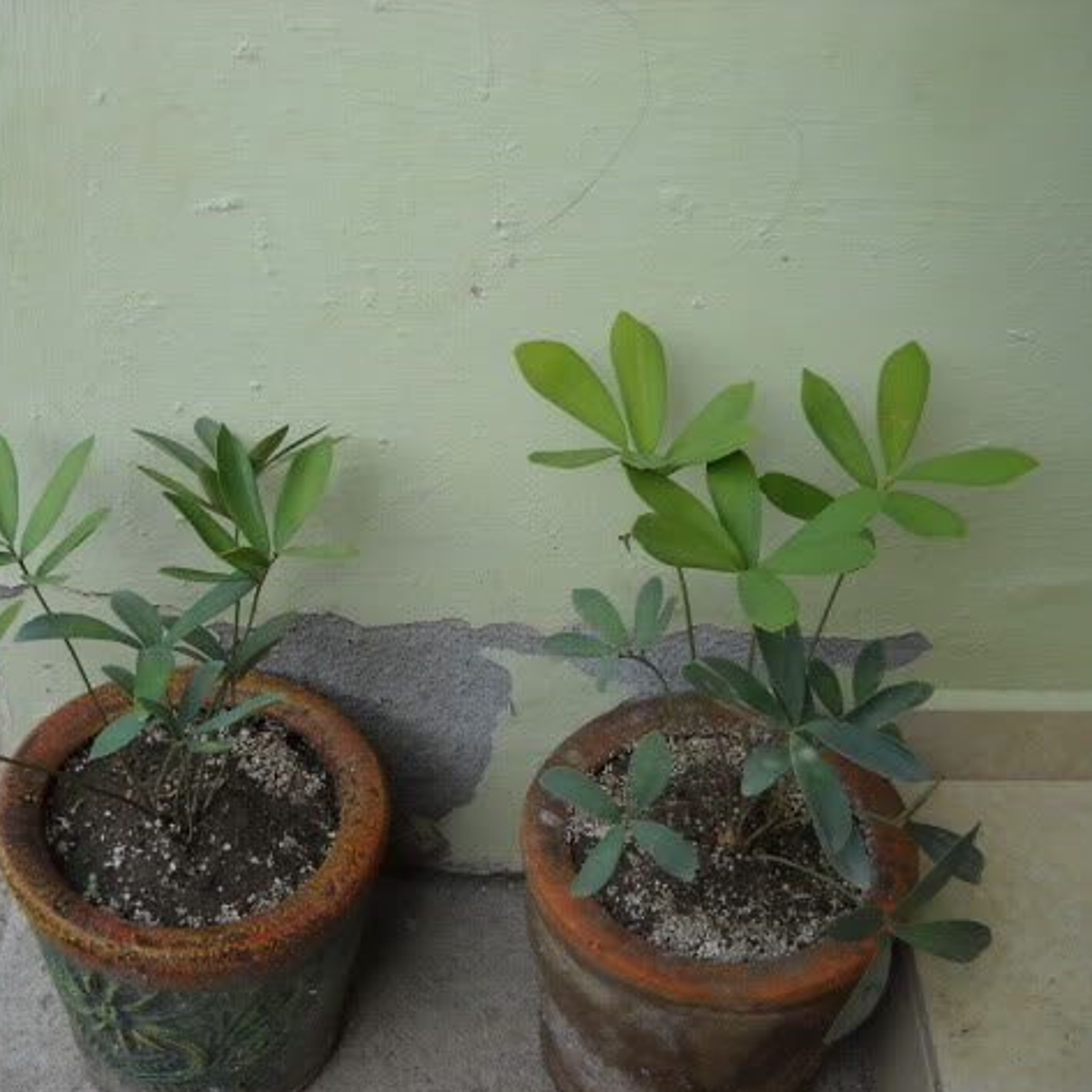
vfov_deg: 34.7
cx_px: 416
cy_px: 549
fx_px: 1749
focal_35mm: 49
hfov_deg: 34.5
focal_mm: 6.7
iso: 64
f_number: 3.1
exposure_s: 1/309
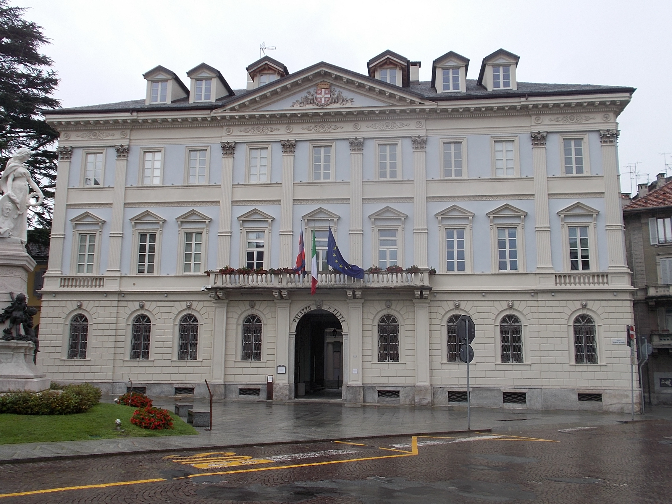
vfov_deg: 41.8
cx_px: 336
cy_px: 252
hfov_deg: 54.0
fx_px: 660
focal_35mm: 34
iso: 80
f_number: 3.6
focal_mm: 6
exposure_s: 1/125
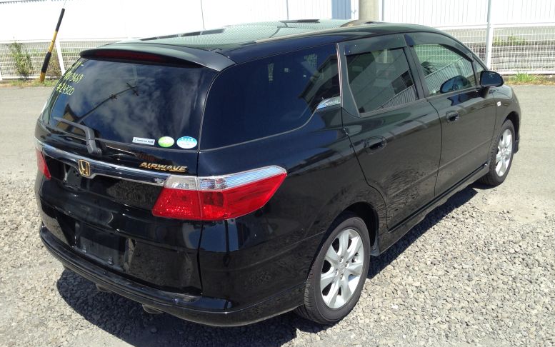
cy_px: 156
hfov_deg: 54.0
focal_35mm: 36
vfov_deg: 35.3
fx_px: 545
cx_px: 280
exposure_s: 1/763
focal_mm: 4.12
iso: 50
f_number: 2.4
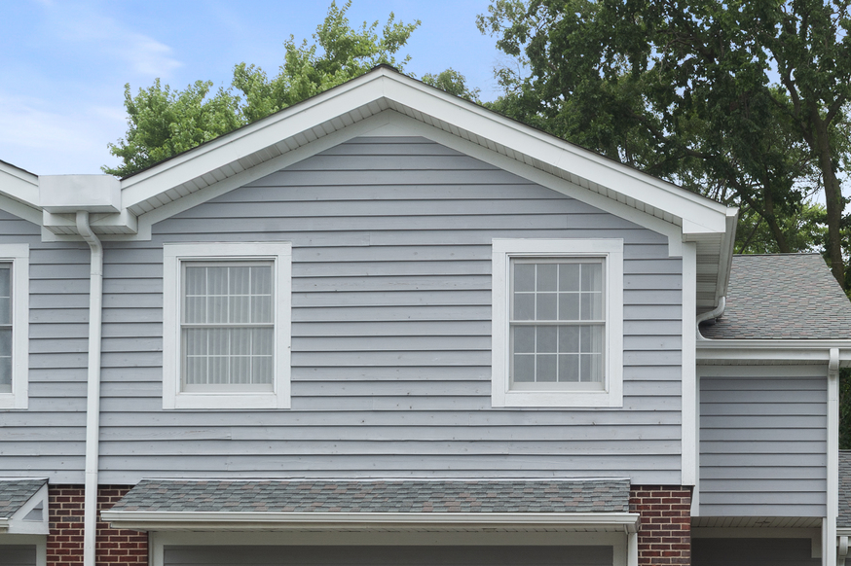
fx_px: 1536
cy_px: 380
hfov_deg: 30.7
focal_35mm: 65
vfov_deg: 20.8
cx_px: 578
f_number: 8
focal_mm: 35
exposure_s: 1/640
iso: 400
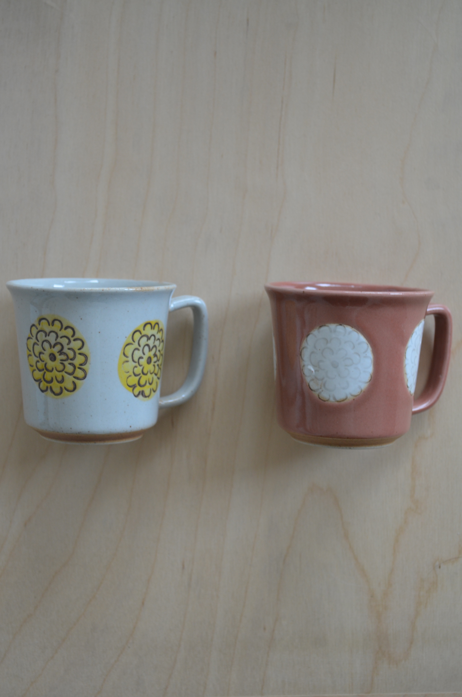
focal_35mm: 60
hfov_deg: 22.5
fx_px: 1160
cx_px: 231
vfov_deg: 33.5
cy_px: 348
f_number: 5.3
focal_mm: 40
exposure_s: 1/100
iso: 400
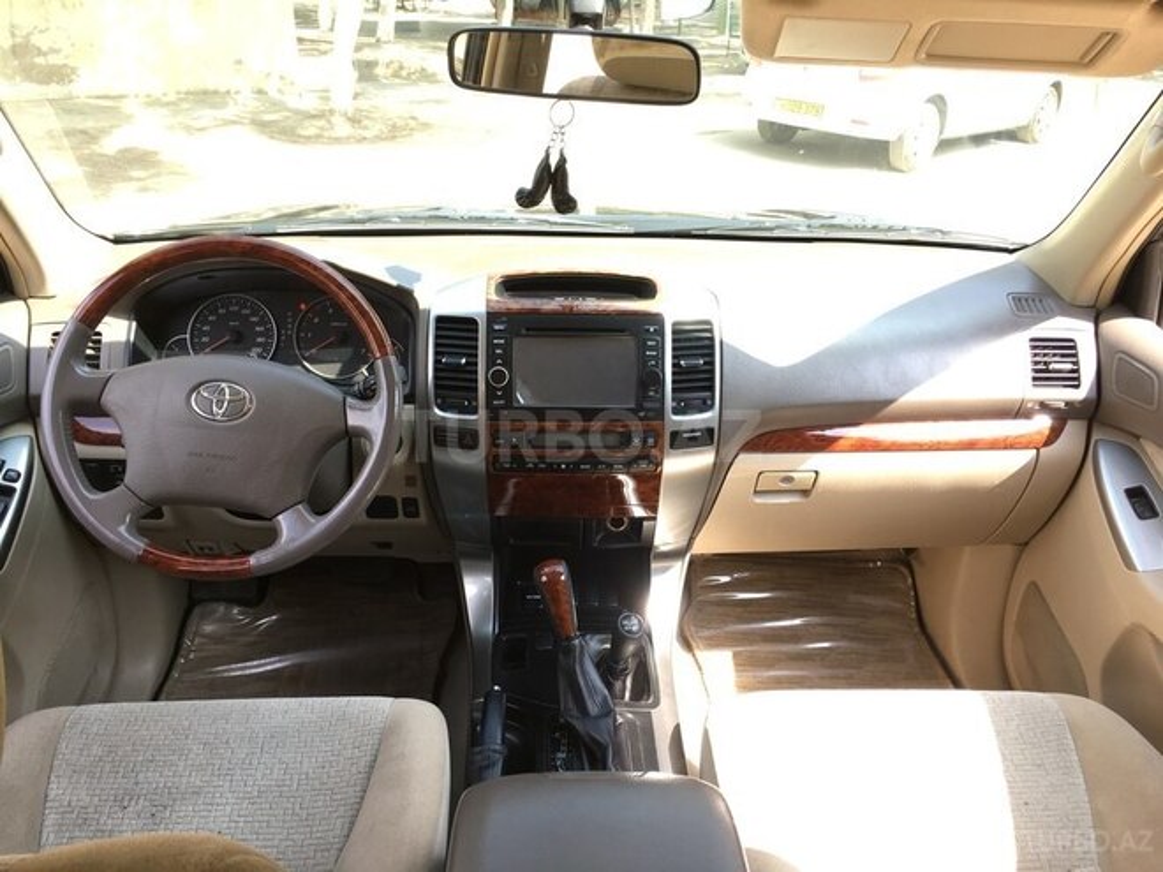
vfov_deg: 48.2
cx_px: 582
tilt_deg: -26.9
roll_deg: -2.3
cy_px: 436
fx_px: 974
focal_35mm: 29
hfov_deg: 61.7
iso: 25
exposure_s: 1/100
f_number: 2.2
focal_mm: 4.15
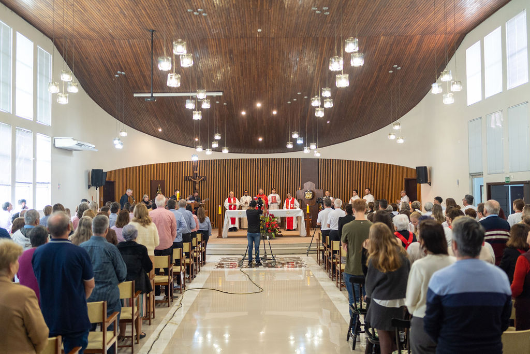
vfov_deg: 37.5
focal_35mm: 35
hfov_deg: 53.9
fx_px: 521
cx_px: 265
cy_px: 177
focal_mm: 35
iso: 1000
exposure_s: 1/160
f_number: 1.8
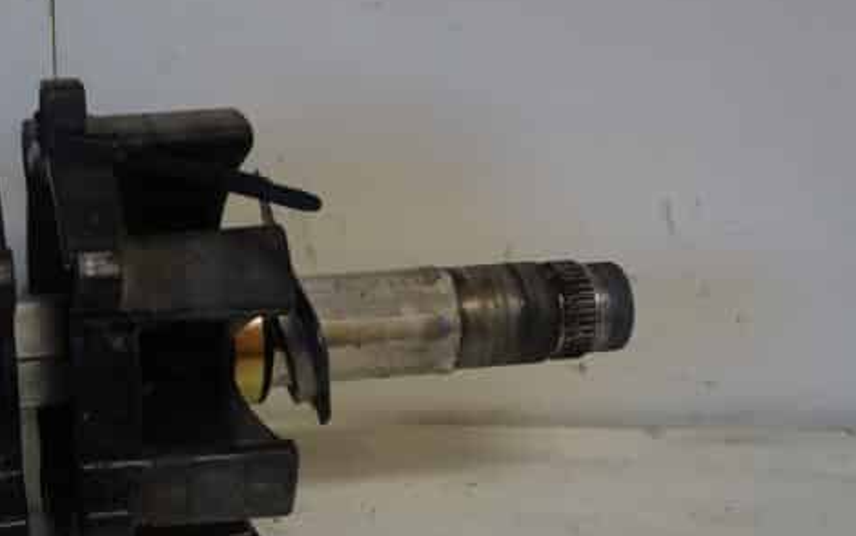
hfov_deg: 31.1
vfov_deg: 21.6
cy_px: 289
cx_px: -33
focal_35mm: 60
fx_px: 1400
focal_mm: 18
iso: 800
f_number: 5
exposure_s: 1/60
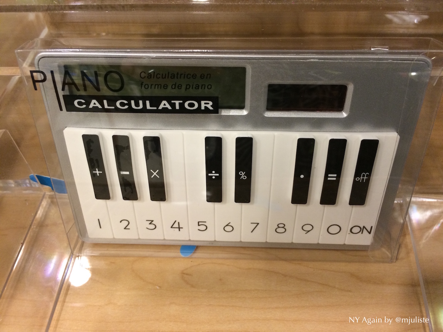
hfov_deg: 61.7
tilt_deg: -49.5
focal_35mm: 29
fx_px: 371
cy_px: 166
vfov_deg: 48.2
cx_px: 222
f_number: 2.2
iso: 125
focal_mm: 4.15
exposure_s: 1/30
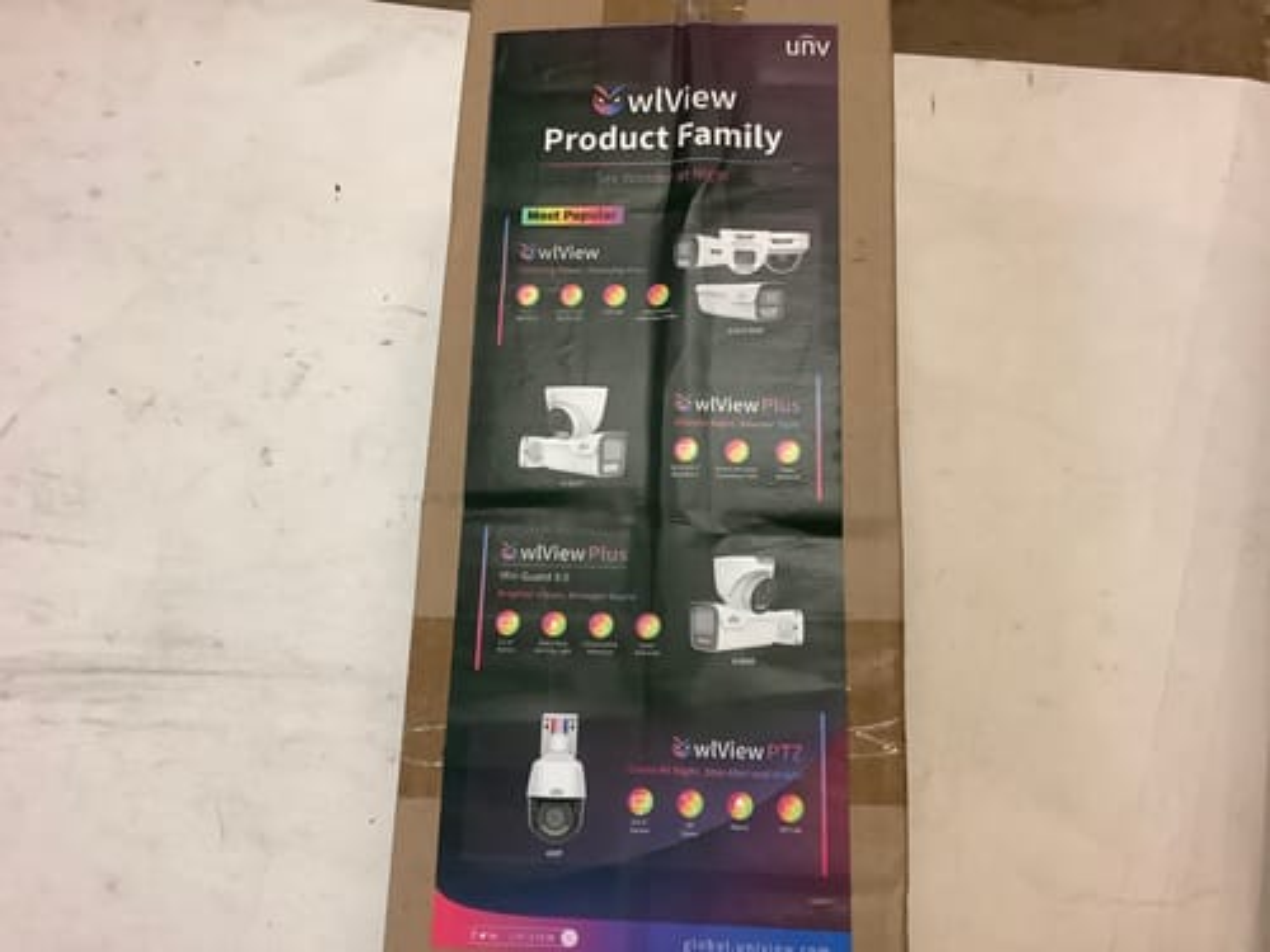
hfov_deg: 58.4
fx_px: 1137
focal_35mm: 31
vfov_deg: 45.4
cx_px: 635
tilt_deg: -73.3
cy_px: 476
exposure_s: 1/50
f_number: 2.4
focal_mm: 3.3
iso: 200
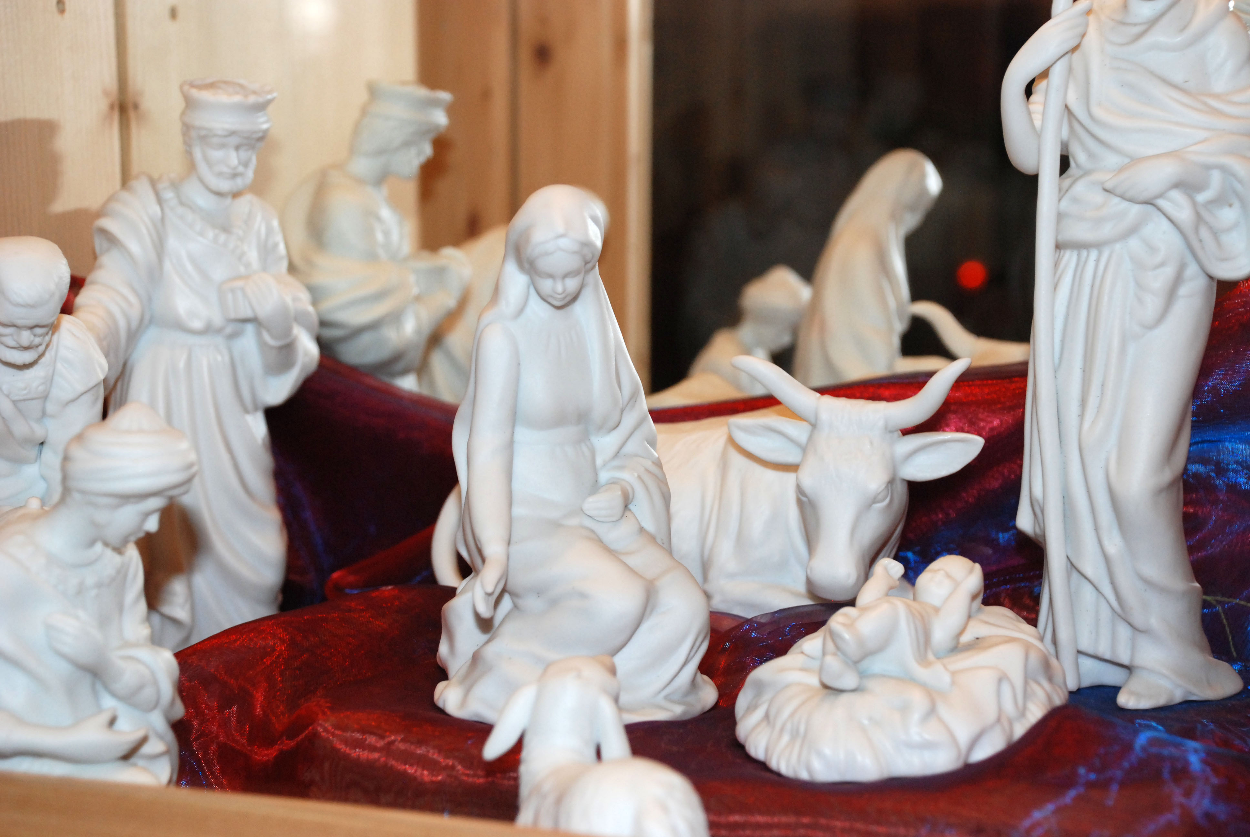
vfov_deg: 18.2
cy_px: 418
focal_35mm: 75
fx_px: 2607
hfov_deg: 27.0
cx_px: 625
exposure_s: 1/60
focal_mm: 50
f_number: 5
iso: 640
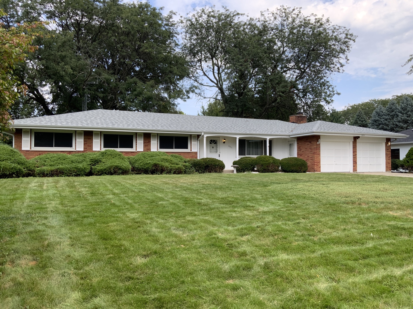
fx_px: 346
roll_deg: -0.8
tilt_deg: +0.5
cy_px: 154
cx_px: 206
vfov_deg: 48.2
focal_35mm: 29
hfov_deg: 61.7
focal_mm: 3
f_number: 1.8
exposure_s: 1/422
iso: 16
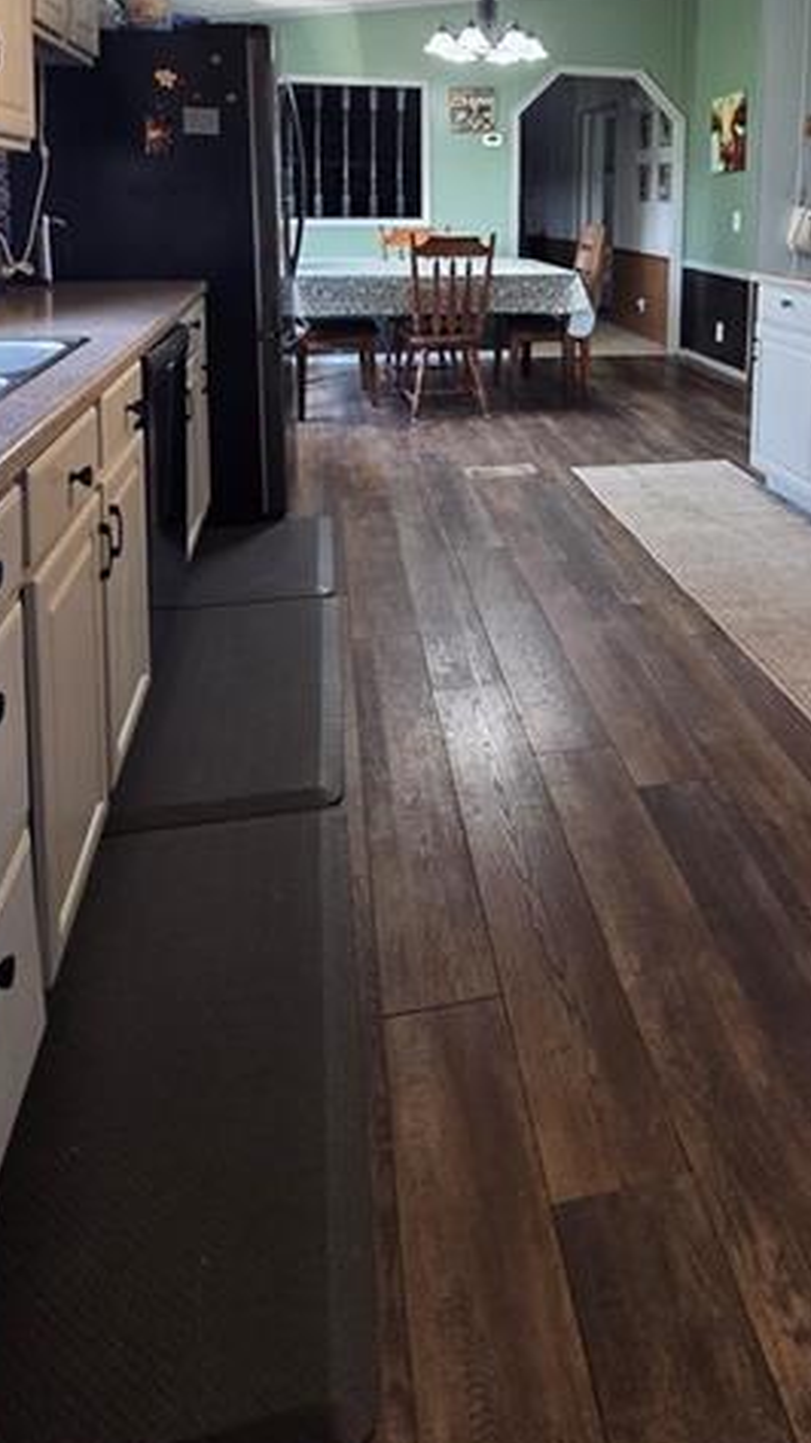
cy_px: 317
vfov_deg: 71.8
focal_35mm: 23
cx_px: 543
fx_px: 879
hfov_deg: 48.6
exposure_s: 1/60
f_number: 2.2
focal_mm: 2.2
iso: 160
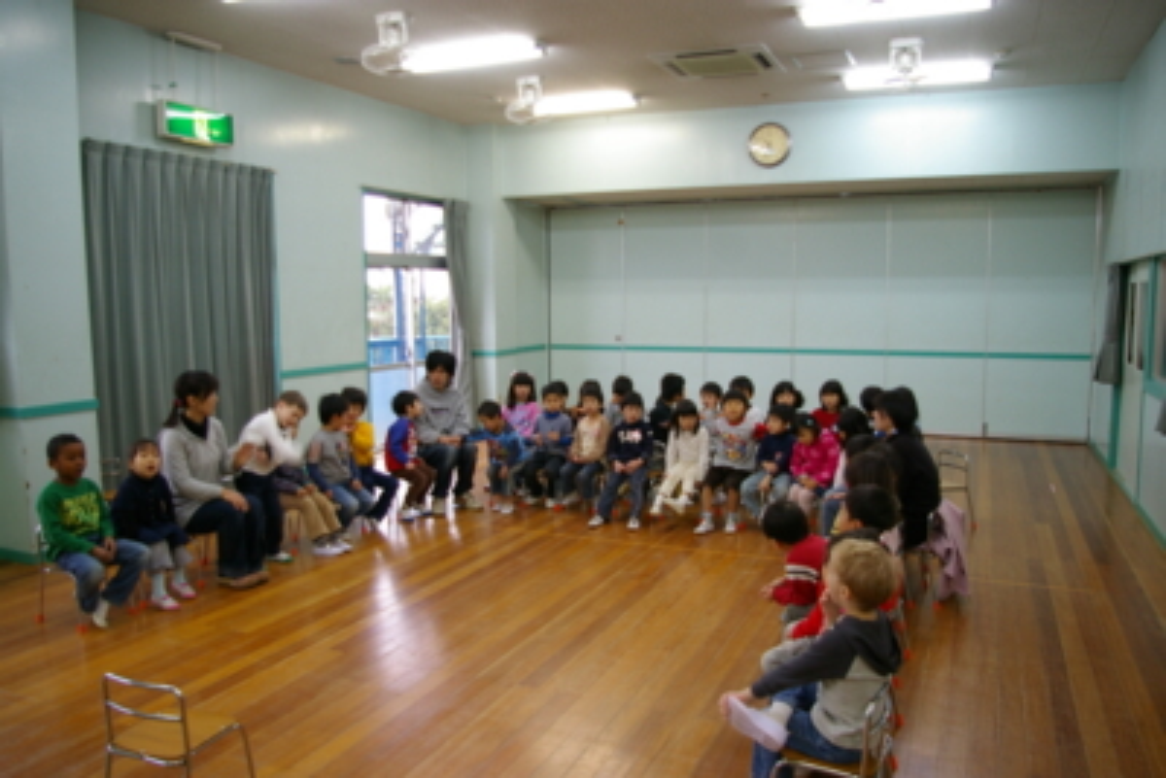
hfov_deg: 67.4
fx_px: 875
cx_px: 583
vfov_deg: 48.0
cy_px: 389
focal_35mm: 27
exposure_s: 1/30
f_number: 3.5
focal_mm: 18
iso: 400
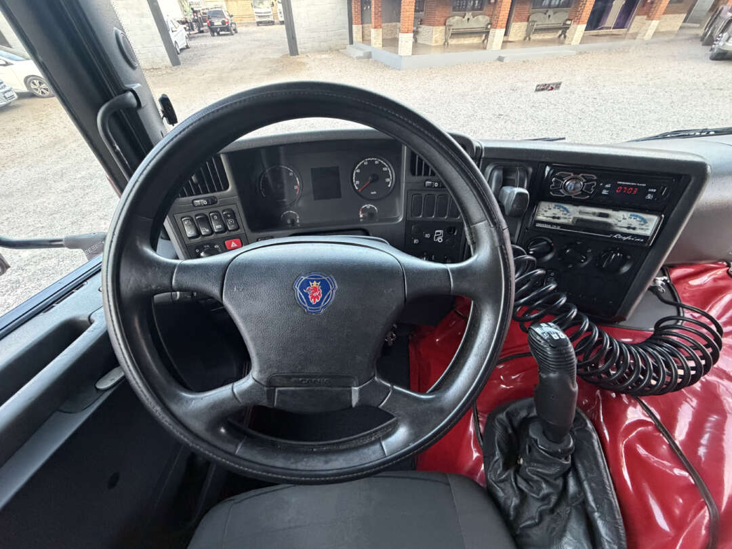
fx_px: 296
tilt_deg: -42.9
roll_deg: +2.5
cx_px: 366
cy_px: 274
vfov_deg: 85.7
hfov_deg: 102.1
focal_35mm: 14
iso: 640
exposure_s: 1/60
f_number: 2.2
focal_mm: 2.22
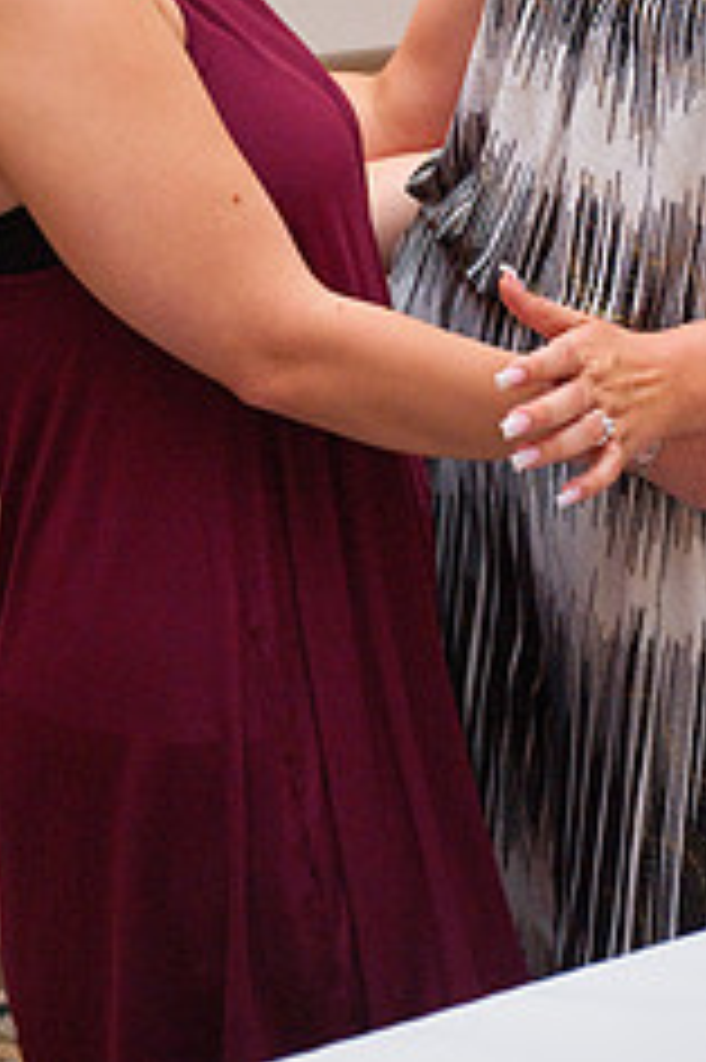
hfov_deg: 13.8
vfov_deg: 20.1
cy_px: 54
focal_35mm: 99
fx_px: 2916
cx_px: 443
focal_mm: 52
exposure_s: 1/160
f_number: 5.6
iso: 3200
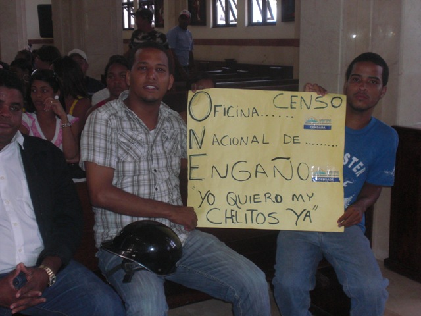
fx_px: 620
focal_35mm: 51
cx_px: 210
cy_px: 158
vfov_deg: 28.6
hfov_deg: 37.5
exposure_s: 1/60
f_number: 3.6
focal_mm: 8.44
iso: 200
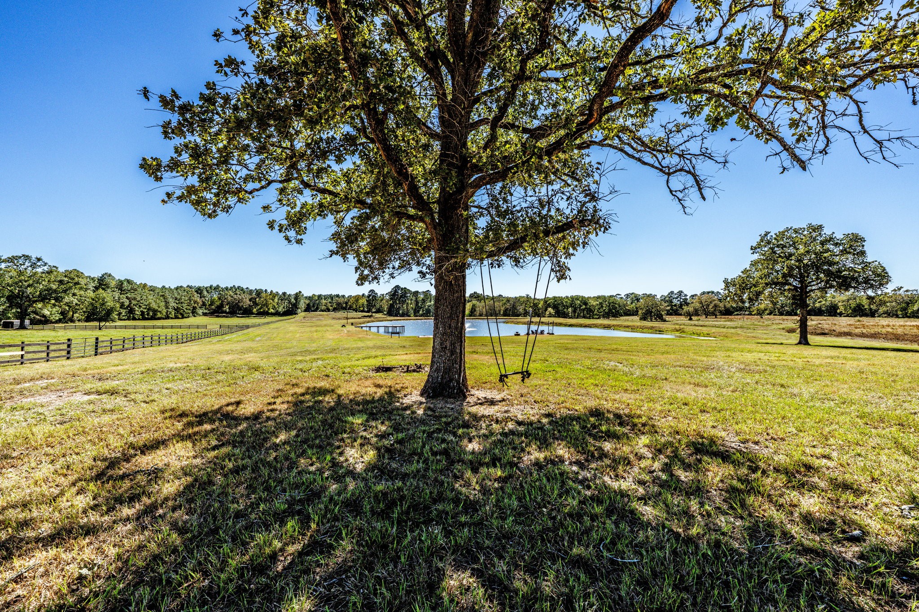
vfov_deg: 81.2
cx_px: 460
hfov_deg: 104.3
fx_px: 357
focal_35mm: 14
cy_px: 306
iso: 500
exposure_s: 1/1600
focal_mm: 14
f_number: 8
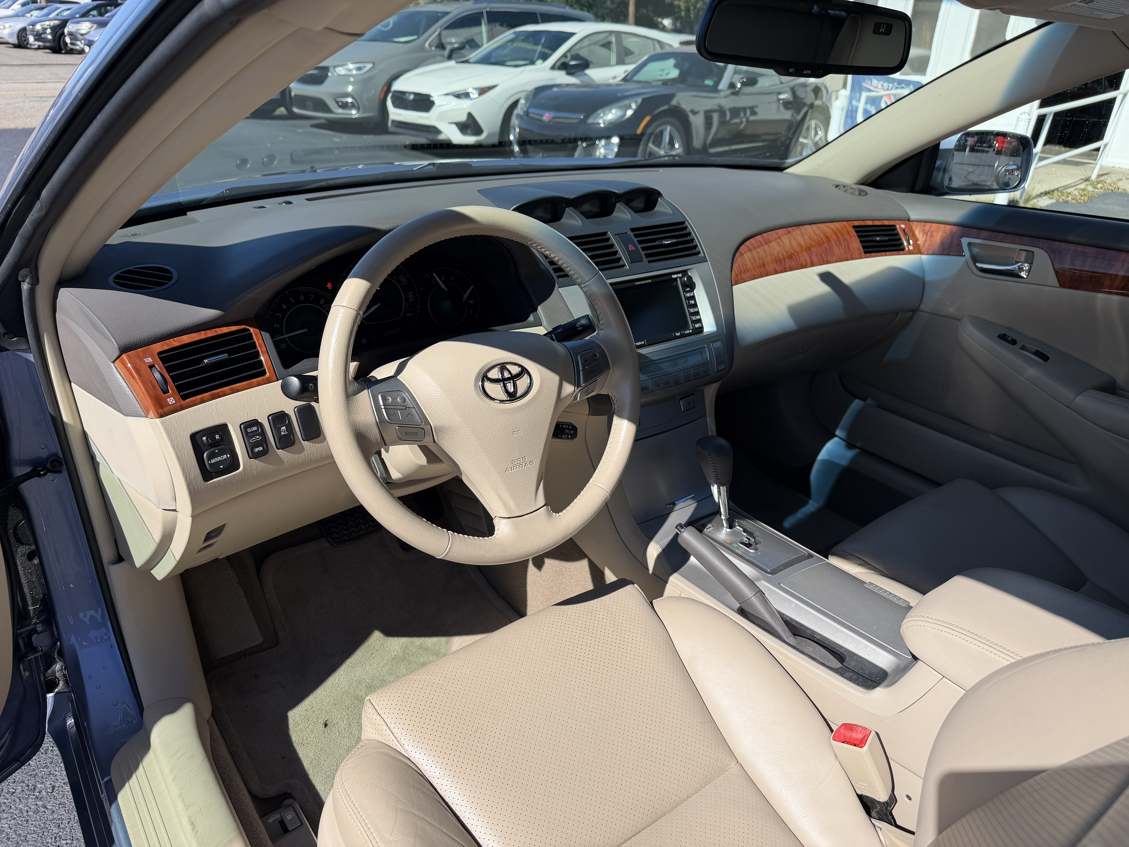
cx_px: 564
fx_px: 783
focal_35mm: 24
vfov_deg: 56.8
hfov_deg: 71.6
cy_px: 424
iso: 80
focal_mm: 6.76
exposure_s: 1/3021
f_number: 1.78
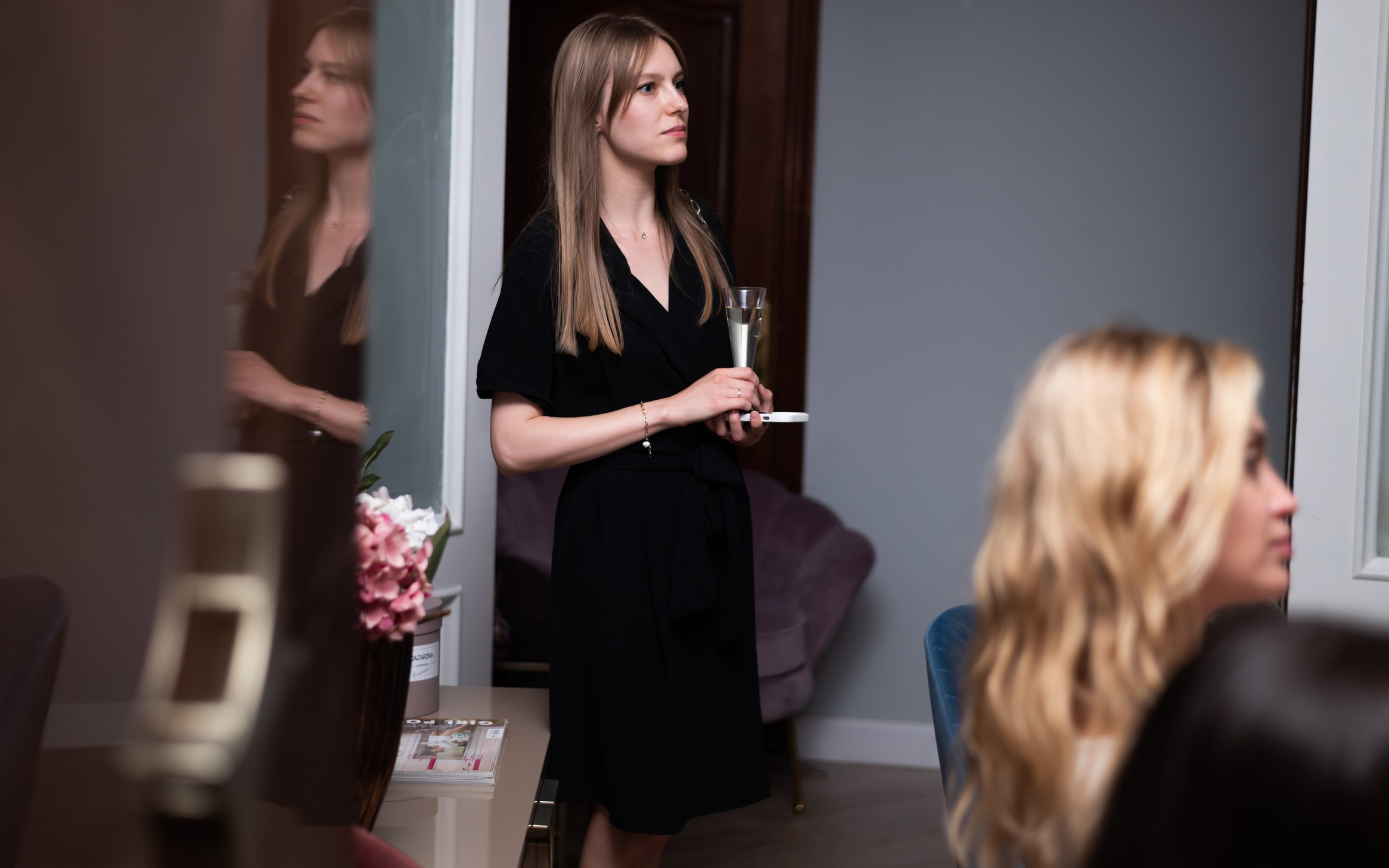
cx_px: 660
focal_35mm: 56
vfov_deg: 23.1
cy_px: 365
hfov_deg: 36.3
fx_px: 2120
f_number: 2.2
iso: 160
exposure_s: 1/200
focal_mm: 50
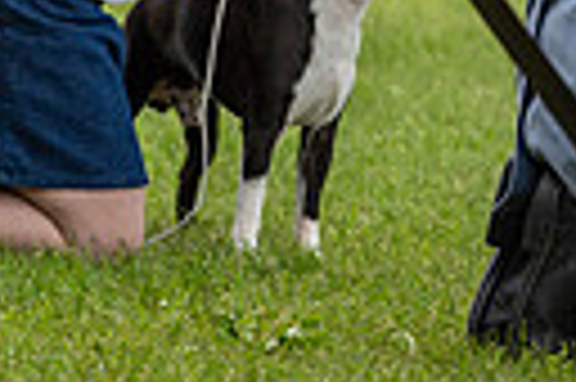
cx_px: 1166
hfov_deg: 2.4
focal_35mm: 852
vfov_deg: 1.6
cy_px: -263
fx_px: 13615
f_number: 4
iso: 320
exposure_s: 1/1000
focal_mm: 188
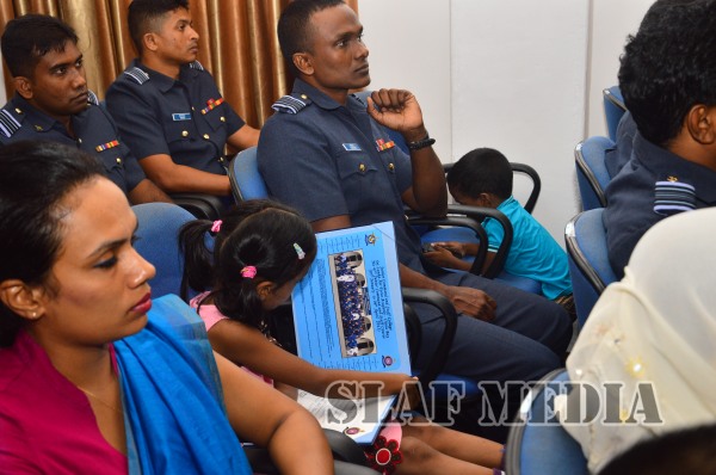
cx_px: 358
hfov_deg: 41.2
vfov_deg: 28.0
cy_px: 238
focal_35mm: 48
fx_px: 953
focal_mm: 32
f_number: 5
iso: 400
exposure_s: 1/100
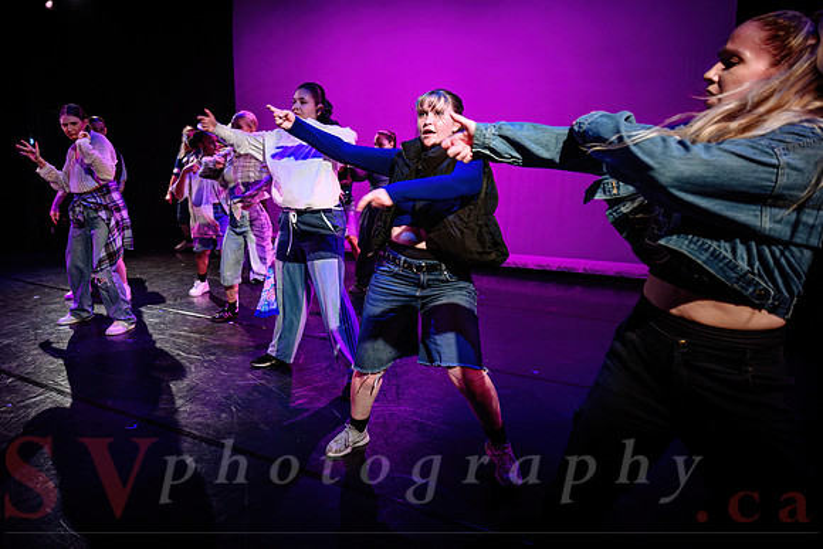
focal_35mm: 27
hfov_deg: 66.5
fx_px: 624
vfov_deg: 47.5
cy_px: 274
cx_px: 355
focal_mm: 24
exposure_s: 1/300
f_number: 2.8
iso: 1600
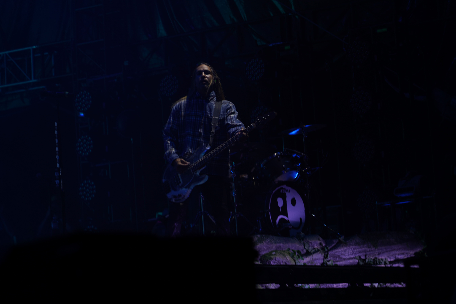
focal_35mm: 106
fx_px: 1343
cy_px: 151
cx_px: 227
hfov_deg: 19.3
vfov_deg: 12.9
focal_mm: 105
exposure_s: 1/125
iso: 100
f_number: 4
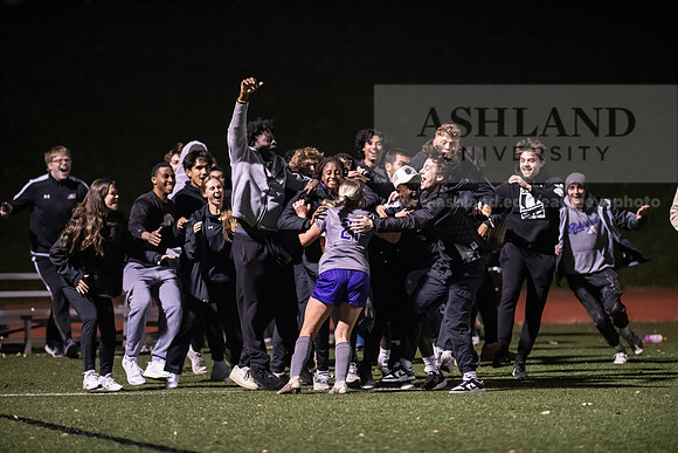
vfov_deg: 4.6
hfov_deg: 6.9
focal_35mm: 300
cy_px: 226
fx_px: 5651
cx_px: 339
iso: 8000
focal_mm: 300
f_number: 2.8
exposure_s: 1/500
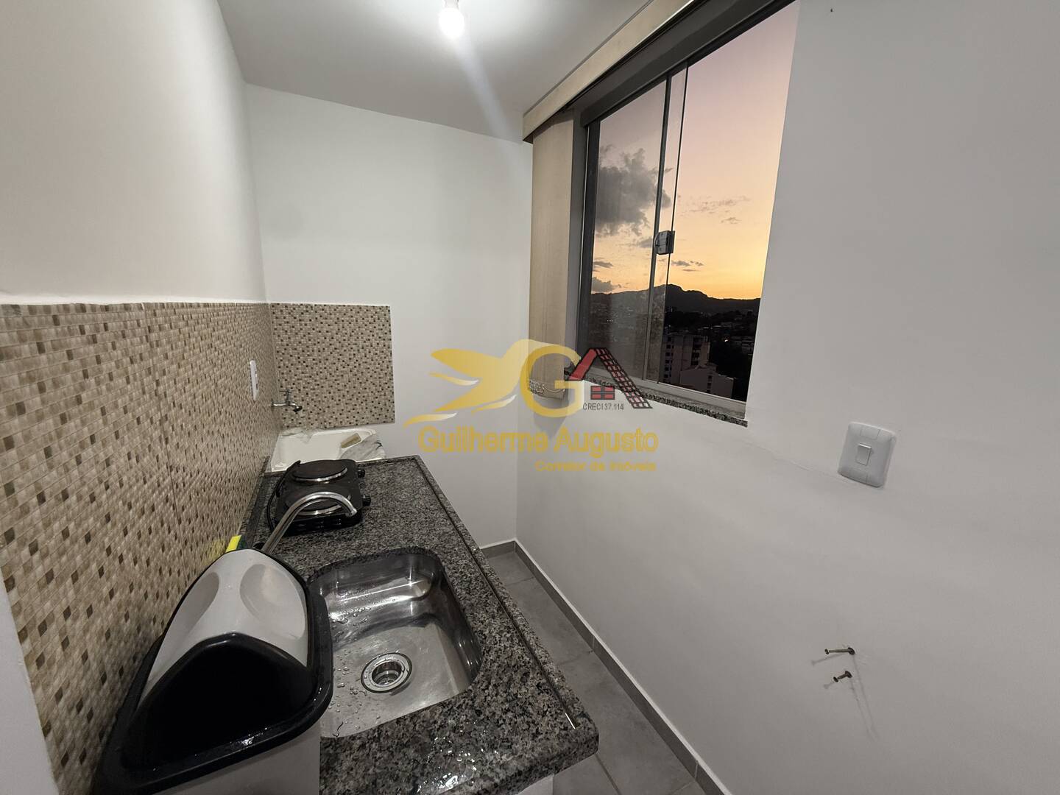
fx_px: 429
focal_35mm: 14
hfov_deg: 102.1
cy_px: 398
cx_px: 530
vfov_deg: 85.7
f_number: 2.2
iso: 250
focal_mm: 2.22
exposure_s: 1/120
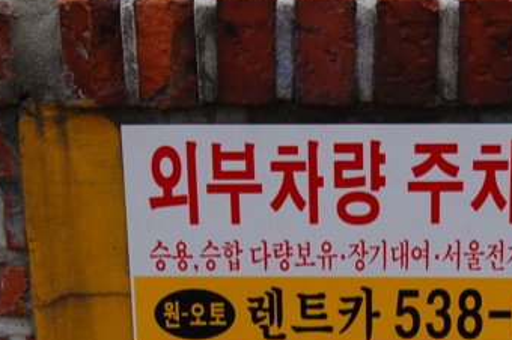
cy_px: 273
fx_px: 1406
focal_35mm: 99
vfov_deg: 13.7
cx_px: 363
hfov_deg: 20.5
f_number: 9
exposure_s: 1/320
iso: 400
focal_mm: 35
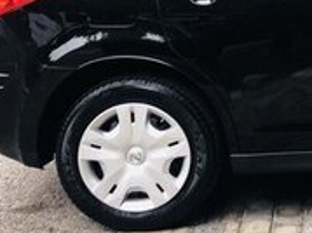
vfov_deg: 13.4
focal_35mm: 107
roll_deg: +1.1
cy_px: -57
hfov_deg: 16.5
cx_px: 485
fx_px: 964
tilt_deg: -7.0
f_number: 1.8
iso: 32
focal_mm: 3.99
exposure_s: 1/33
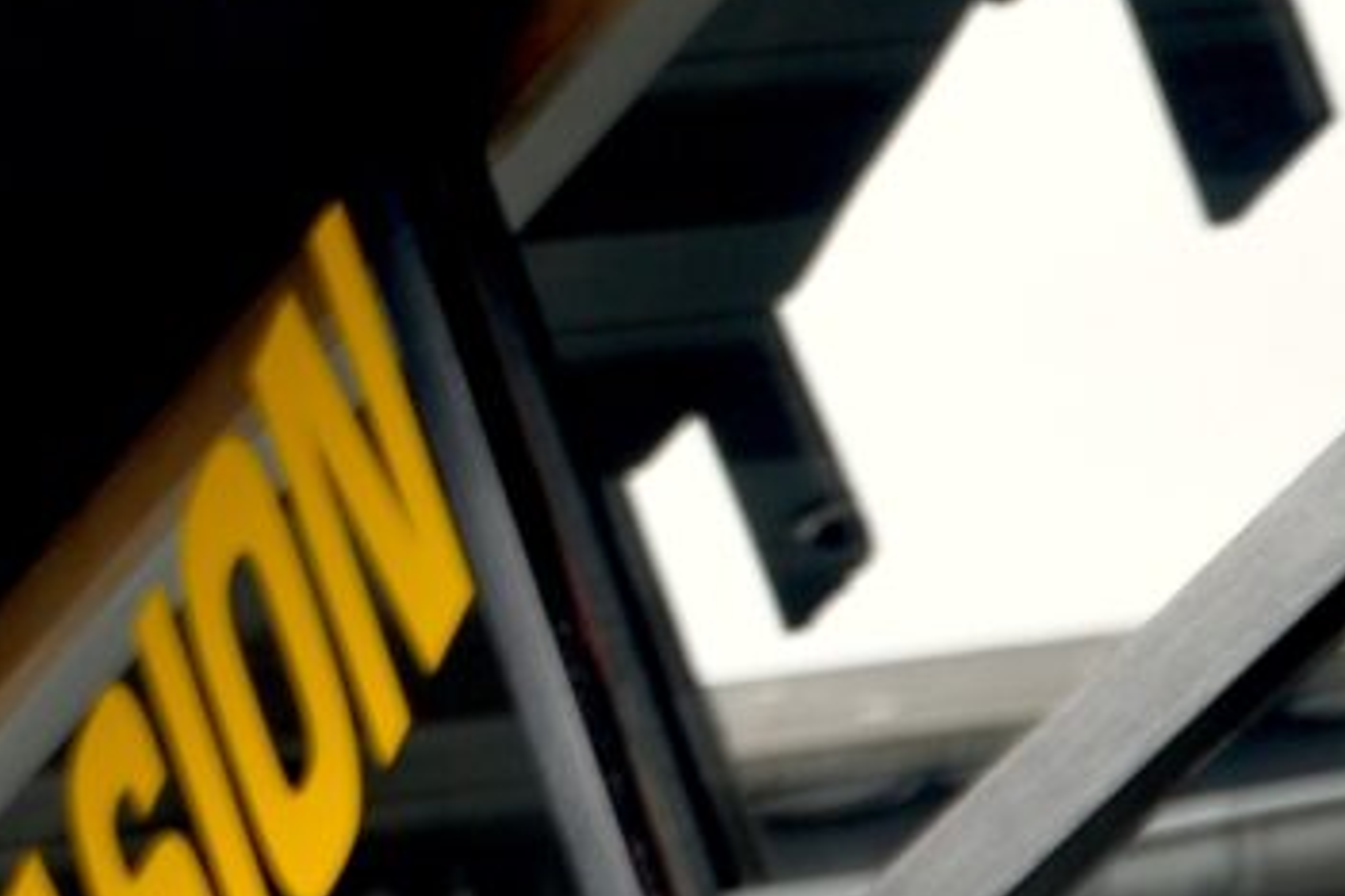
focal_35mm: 328
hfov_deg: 5.9
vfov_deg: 4.1
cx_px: 3905
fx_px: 12253
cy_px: 2422
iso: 100
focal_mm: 45
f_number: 4
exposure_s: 1/60
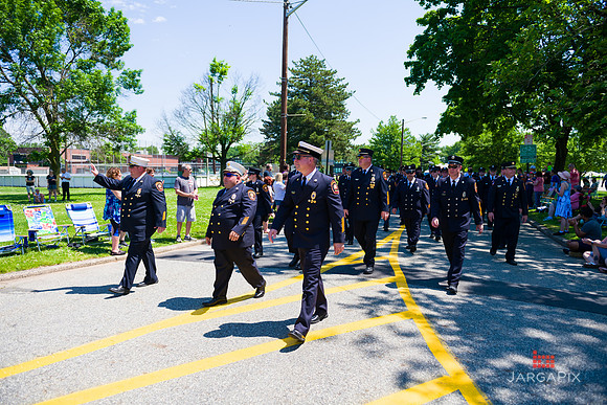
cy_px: 202
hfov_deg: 73.7
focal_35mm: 24
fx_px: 405
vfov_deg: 53.2
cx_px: 304
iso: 200
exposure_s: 1/1250
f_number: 5
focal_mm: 24
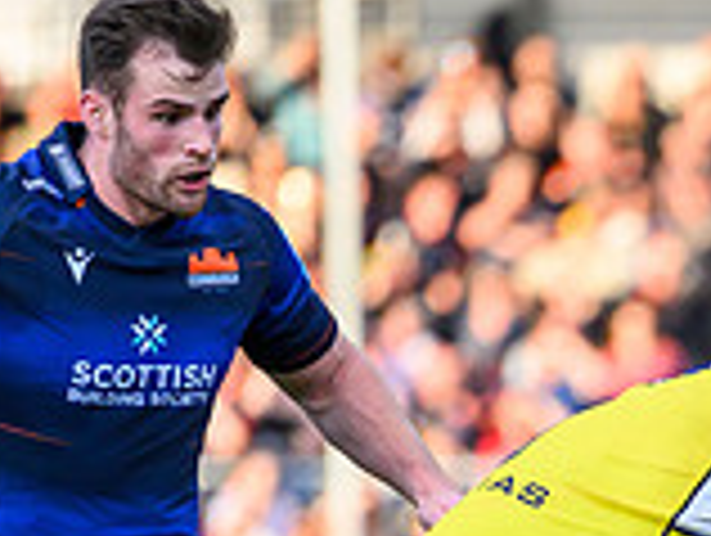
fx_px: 22278
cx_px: 1331
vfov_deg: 1.4
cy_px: 1138
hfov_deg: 1.8
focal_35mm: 1083
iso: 800
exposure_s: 1/1600
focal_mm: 200
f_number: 3.2
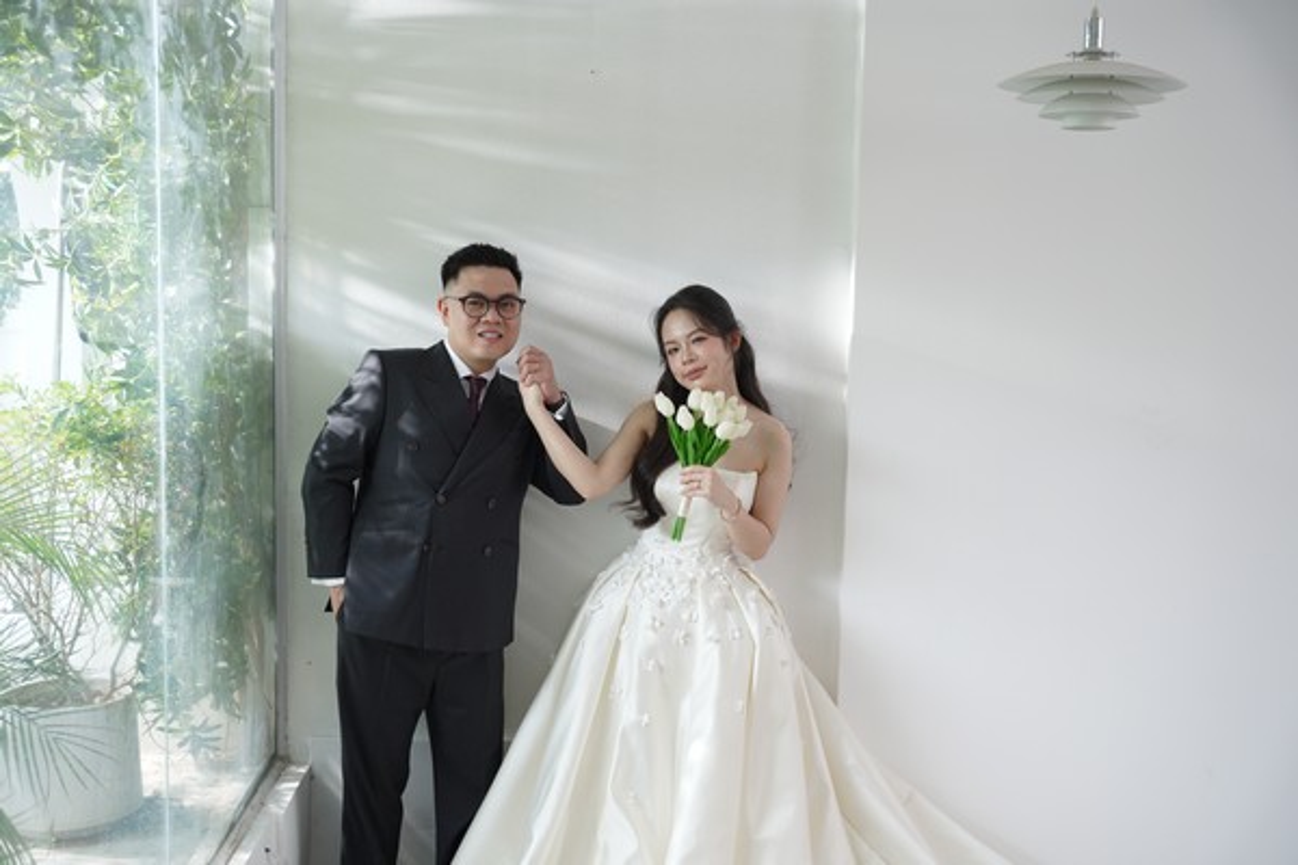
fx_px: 1557
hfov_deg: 45.2
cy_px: 432
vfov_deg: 31.1
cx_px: 649
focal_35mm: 43
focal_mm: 43.2
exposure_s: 1/125
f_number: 3.5
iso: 640
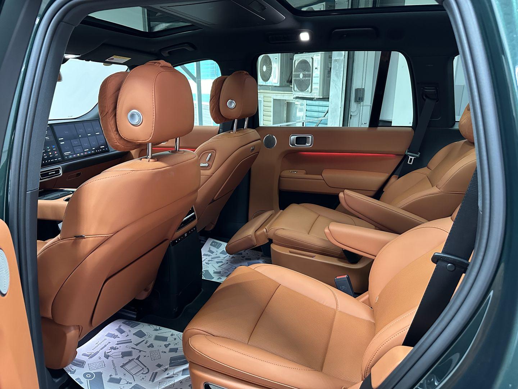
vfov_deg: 56.8
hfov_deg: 71.6
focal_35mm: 24
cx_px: 259
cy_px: 194
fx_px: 359
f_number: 1.78
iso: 500
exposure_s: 1/48
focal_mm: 6.86
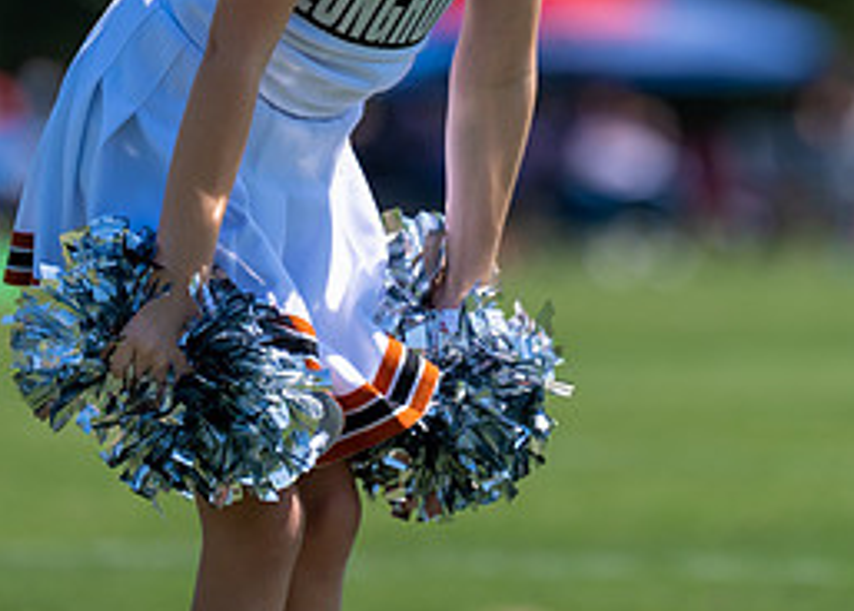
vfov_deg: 2.8
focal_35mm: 513
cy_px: -87
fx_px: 12452
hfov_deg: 3.9
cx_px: 492
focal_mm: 200
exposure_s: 1/2000
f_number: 2.8
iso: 100
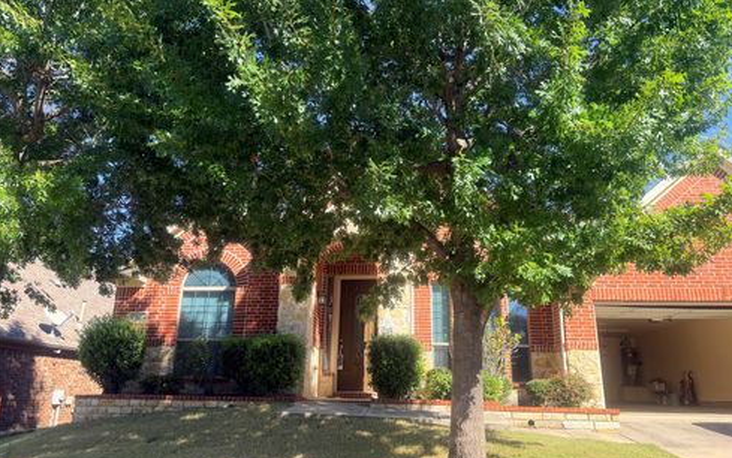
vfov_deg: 47.5
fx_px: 519
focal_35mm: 26
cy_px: 255
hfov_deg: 70.4
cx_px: 371
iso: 80
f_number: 1.78
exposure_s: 1/1493
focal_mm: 6.76
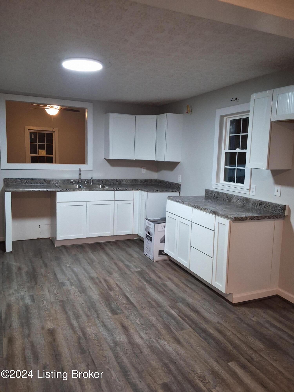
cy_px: 196
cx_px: 147
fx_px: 317
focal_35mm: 28
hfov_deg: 49.7
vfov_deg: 63.4
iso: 200
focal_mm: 2.91
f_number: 1.9
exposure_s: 1/24
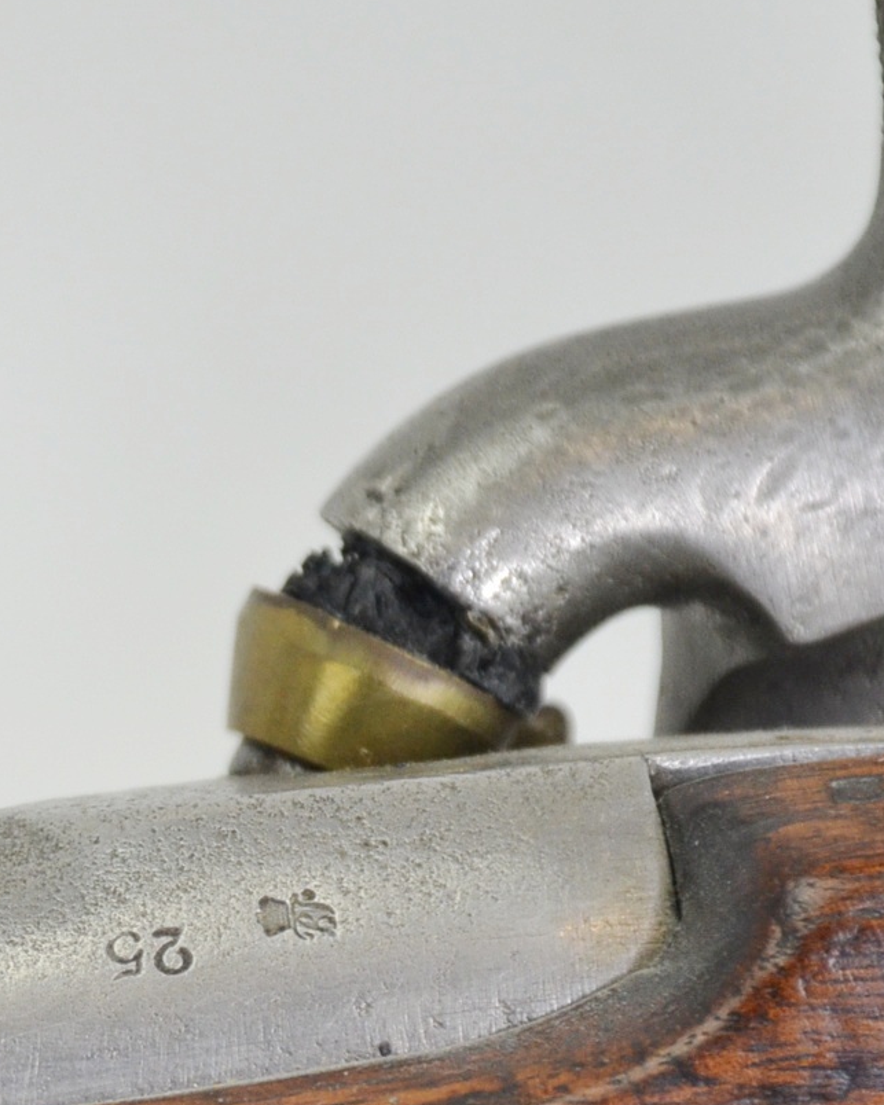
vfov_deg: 3.3
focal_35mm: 581
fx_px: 19019
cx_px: -29
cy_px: 1005
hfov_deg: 2.7
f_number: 5.6
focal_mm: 135
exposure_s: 1/200
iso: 800
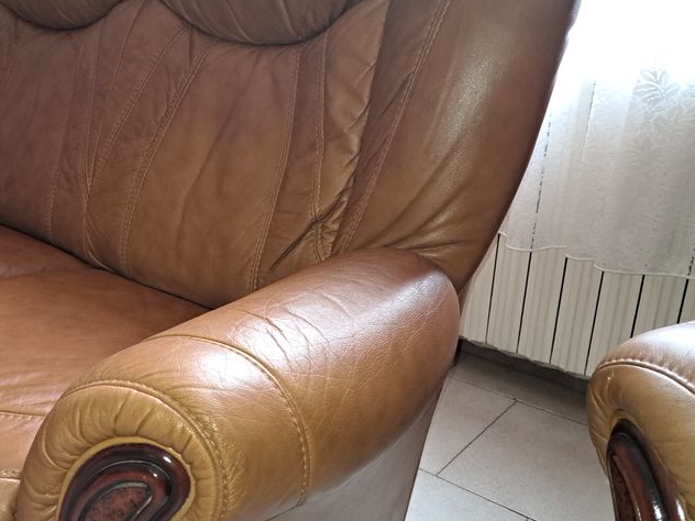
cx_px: 152
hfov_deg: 46.7
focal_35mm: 38
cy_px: 274
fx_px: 763
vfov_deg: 37.7
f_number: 1.8
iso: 400
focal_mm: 5.23
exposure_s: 1/50
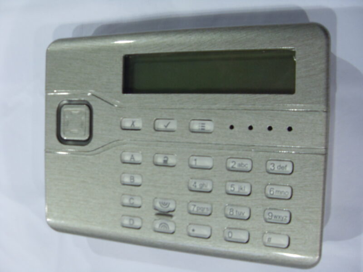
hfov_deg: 52.6
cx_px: 182
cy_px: 136
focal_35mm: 35
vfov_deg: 40.7
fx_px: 367
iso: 160
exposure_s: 1/45
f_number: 2.8
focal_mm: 6.3
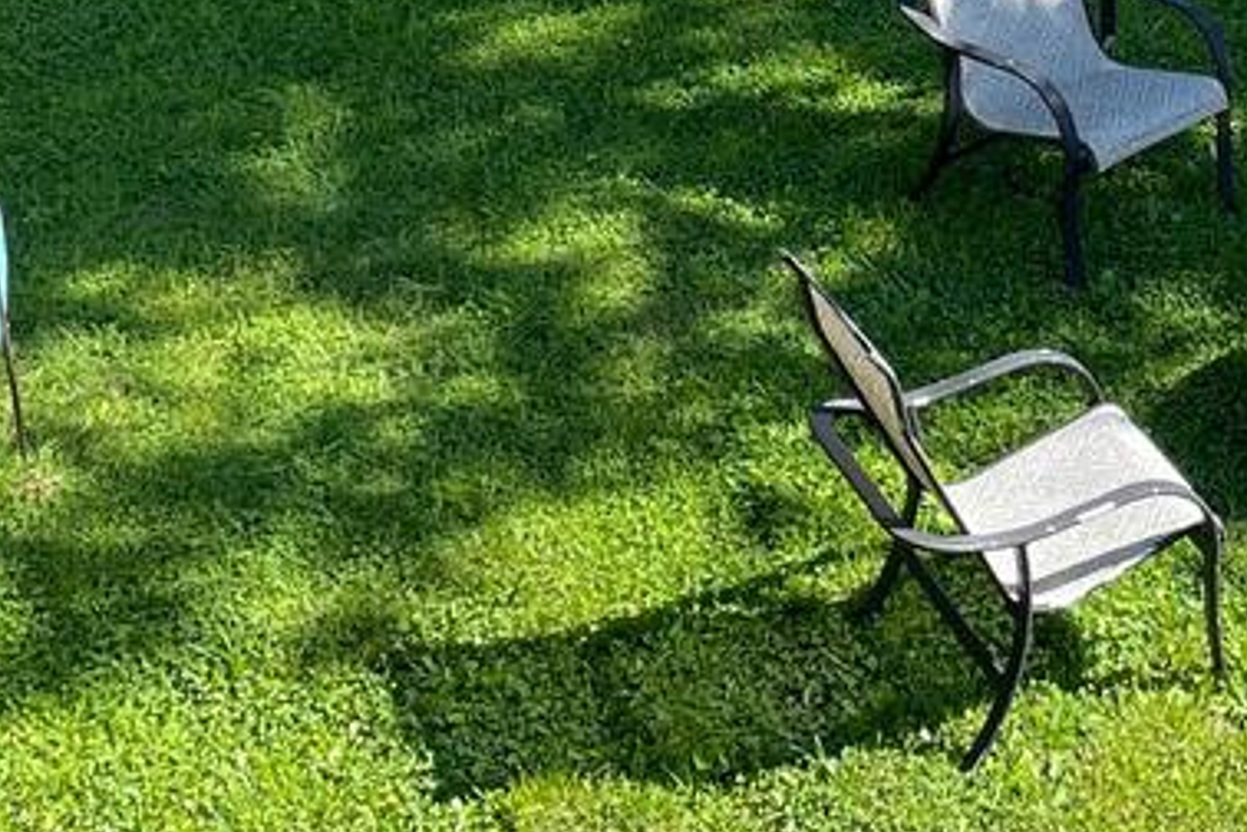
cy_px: -429
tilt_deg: -21.1
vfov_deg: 12.6
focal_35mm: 103
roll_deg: -1.1
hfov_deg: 18.7
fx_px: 3568
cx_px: 1541
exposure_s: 1/626
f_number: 1.6
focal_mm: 4.2
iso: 32
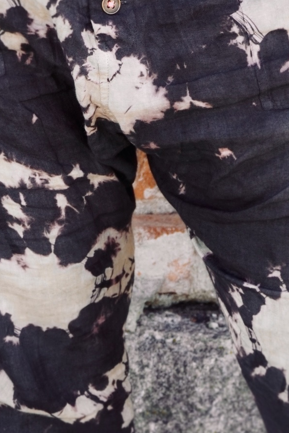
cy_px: 335
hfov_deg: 8.1
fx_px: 2027
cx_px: 204
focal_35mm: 168
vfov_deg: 12.2
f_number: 5.6
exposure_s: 1/160
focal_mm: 39
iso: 250
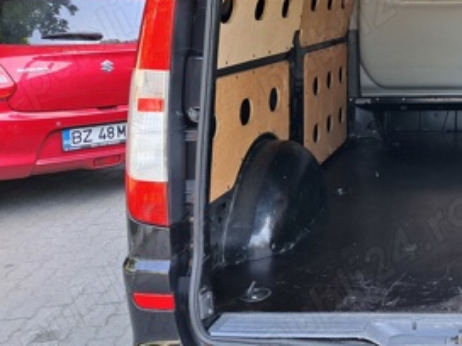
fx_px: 707
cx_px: 484
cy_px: 36
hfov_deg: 32.6
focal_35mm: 53
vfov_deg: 26.6
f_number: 1.8
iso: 50
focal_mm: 5.23
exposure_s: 1/100
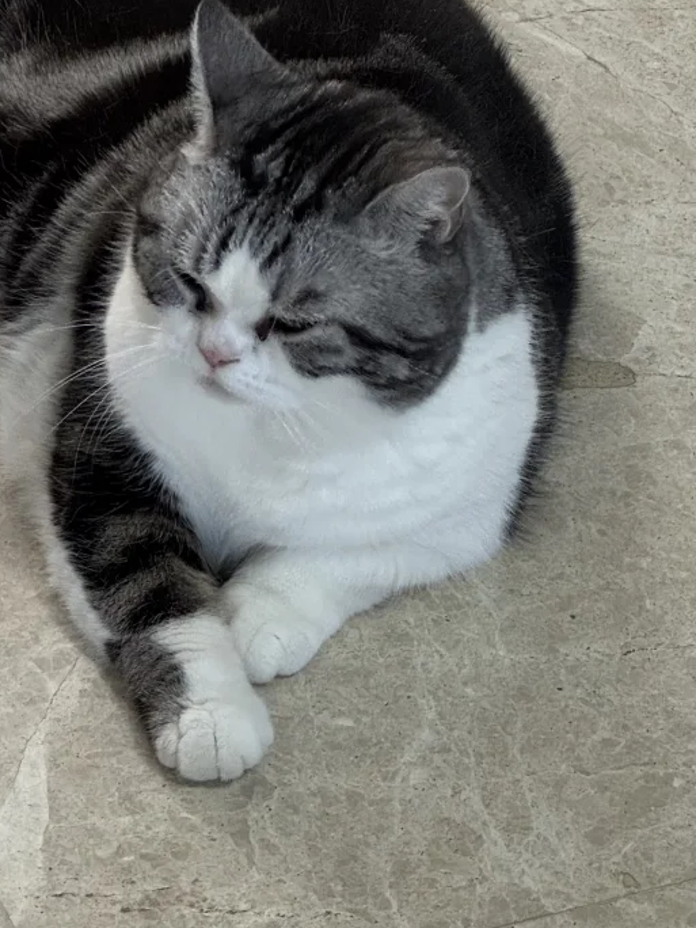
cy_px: 562
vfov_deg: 12.2
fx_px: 4343
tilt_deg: -36.4
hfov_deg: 9.1
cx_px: 88
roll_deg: -2.2
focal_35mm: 162
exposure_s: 1/60
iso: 250
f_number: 2.8
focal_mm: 9
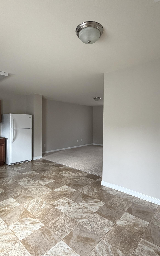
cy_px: 127
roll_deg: -1.2
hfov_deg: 59.6
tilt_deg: -1.4
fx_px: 140
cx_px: 80
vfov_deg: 85.1
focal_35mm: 20
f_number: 2.2
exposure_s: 1/121
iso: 320
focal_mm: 2.22
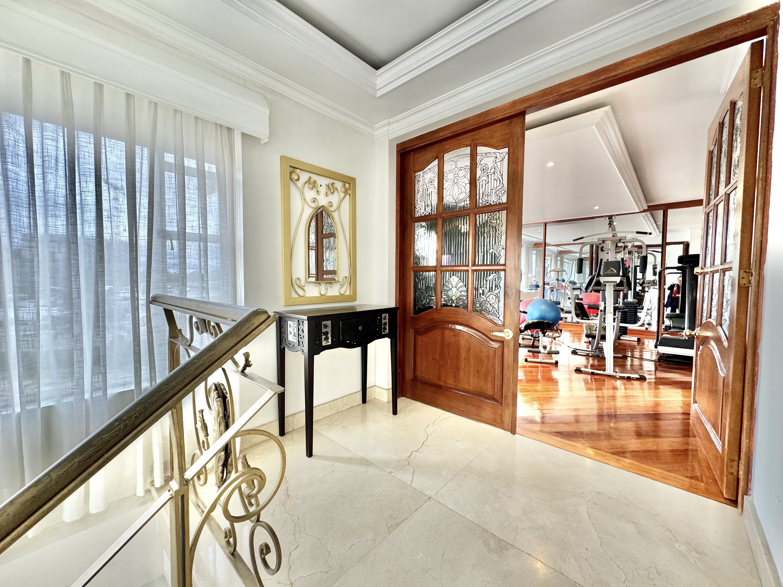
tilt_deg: -2.0
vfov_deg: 85.7
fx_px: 317
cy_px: 294
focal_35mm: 14
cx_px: 392
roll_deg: +0.1
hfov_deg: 102.1
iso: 200
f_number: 2.2
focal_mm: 2.22
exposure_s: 1/99
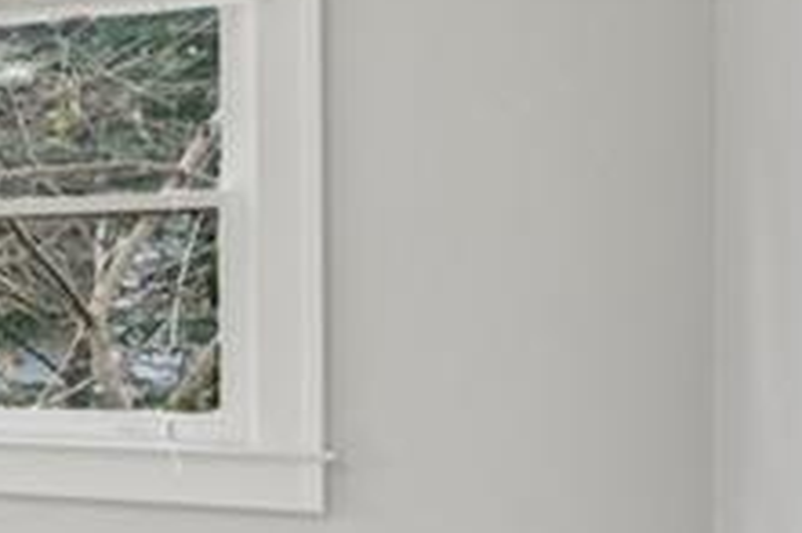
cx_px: -835
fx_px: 1447
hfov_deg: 18.5
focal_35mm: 65
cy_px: 310
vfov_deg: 20.9
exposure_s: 1/40
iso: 320
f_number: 8
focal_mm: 14
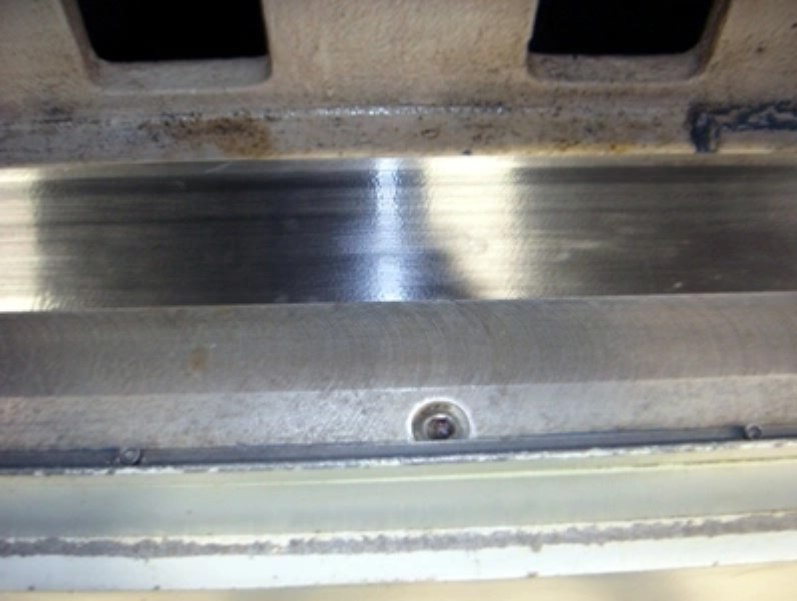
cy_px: 300
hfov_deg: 47.8
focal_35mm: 39
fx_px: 900
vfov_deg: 36.9
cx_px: 398
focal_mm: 8
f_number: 2.8
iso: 100
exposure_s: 1/2.28
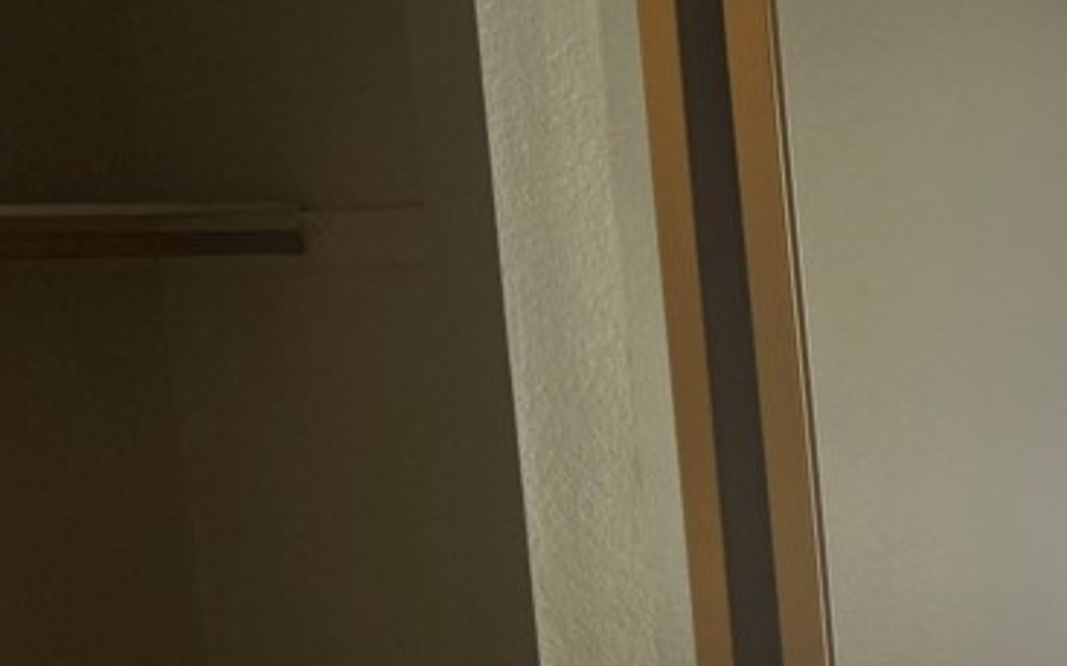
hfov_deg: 24.6
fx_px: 2064
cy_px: 590
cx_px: 1448
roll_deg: +2.2
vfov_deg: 18.1
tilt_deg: -9.2
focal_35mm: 71
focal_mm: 6.76
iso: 160
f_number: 1.78
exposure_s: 1/120
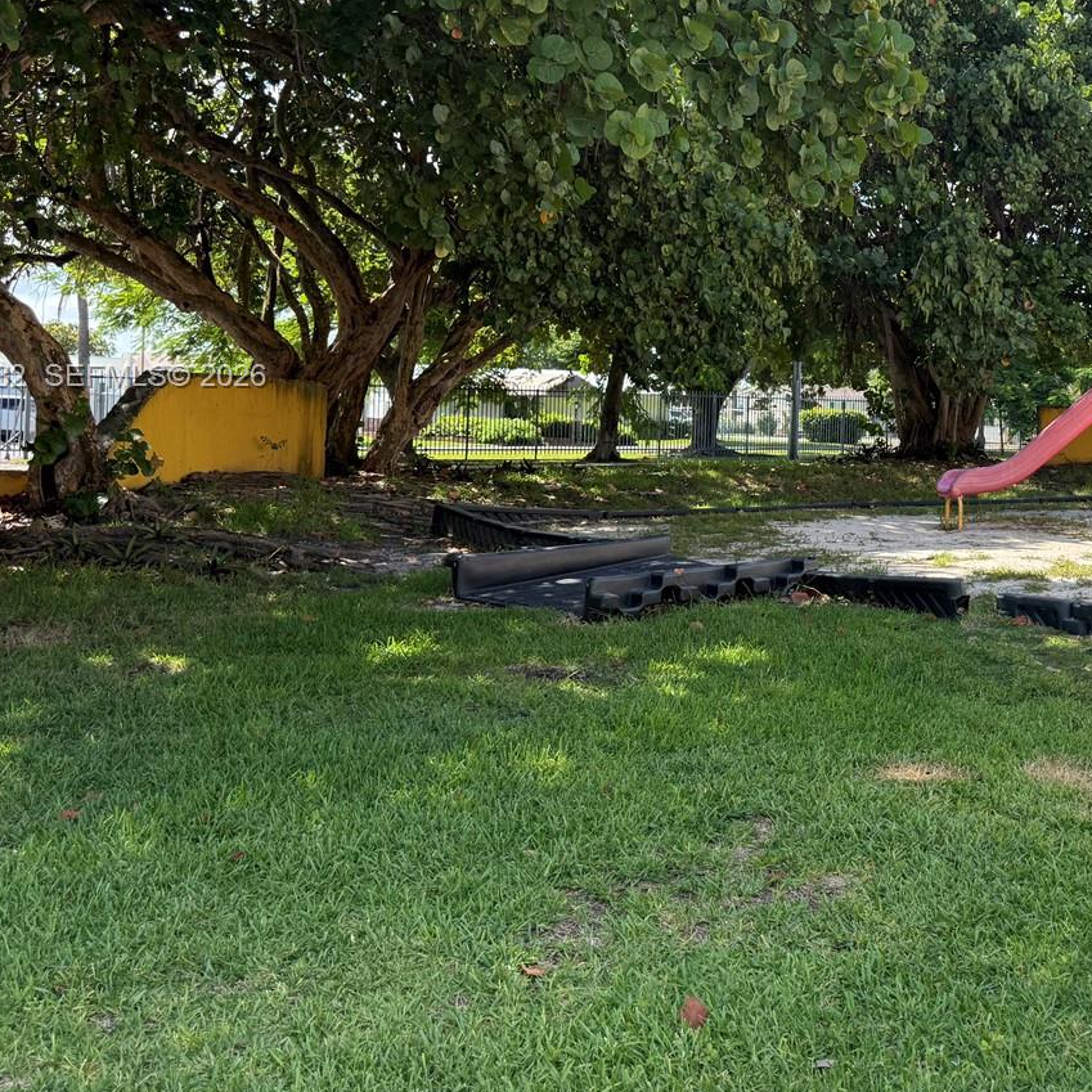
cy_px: 378
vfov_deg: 41.4
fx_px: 1428
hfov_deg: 39.9
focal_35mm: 40
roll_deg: -1.8
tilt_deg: +2.5
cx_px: 895
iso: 100
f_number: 1.78
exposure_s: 1/1464
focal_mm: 6.76
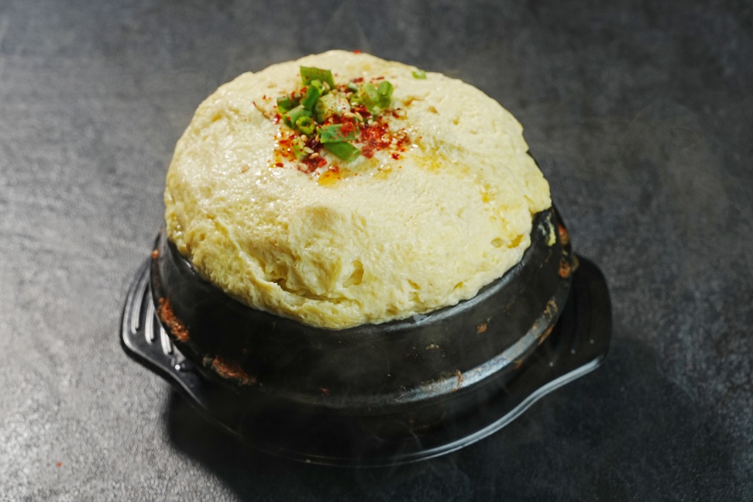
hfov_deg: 28.1
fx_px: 1506
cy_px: 254
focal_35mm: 72
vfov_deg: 18.9
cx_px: 378
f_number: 11
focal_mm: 70
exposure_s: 1/125
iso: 400
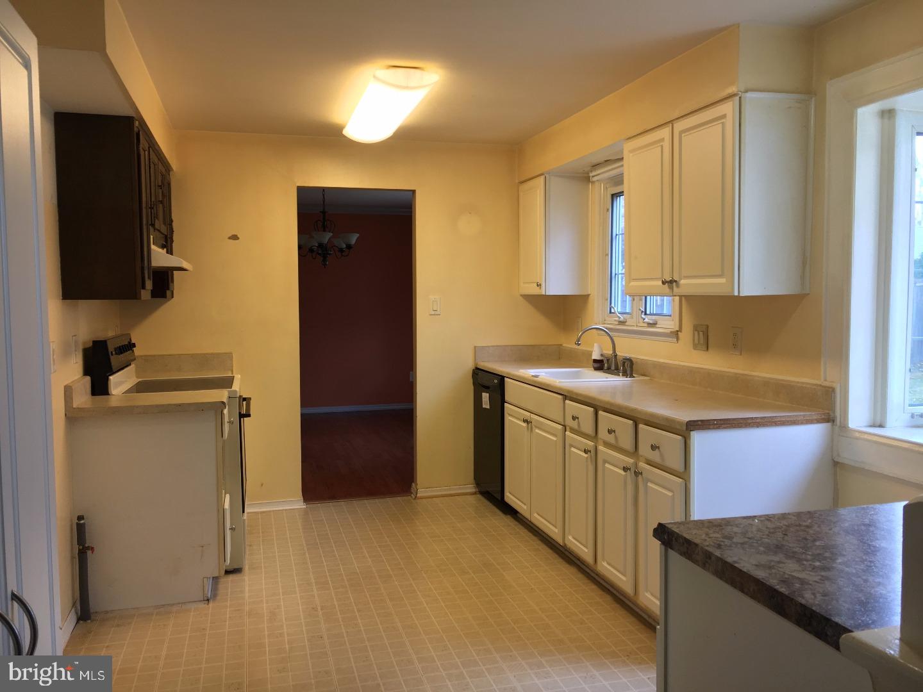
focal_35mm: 29
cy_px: 346
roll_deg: +1.0
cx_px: 462
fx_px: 773
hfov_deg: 61.7
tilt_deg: -3.7
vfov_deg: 48.2
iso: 40
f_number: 2.2
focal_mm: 4.15
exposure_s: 1/30
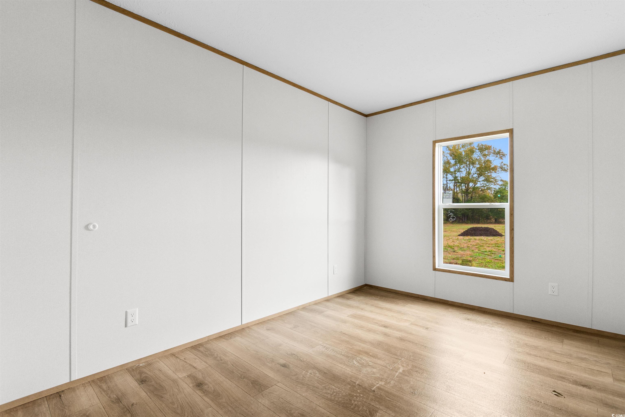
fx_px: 278
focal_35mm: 16
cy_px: 208
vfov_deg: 73.7
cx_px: 312
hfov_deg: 96.7
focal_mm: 11
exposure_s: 2.5
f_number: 4.8
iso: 100
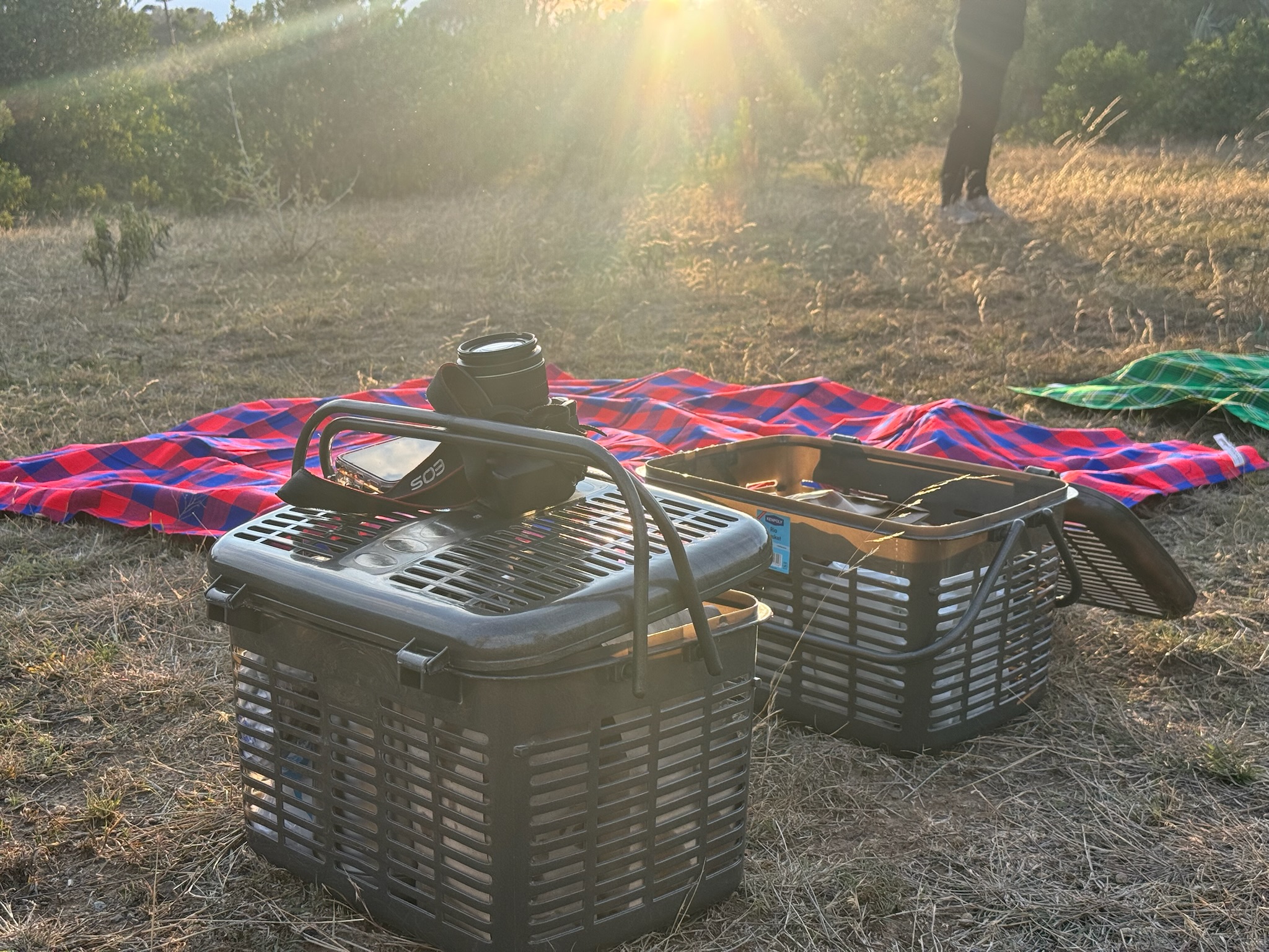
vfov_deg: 30.3
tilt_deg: -12.5
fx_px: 1760
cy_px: 476
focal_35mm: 48
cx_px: 634
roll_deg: -1.5
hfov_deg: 39.7
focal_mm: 6.76
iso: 64
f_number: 1.78
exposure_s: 1/802
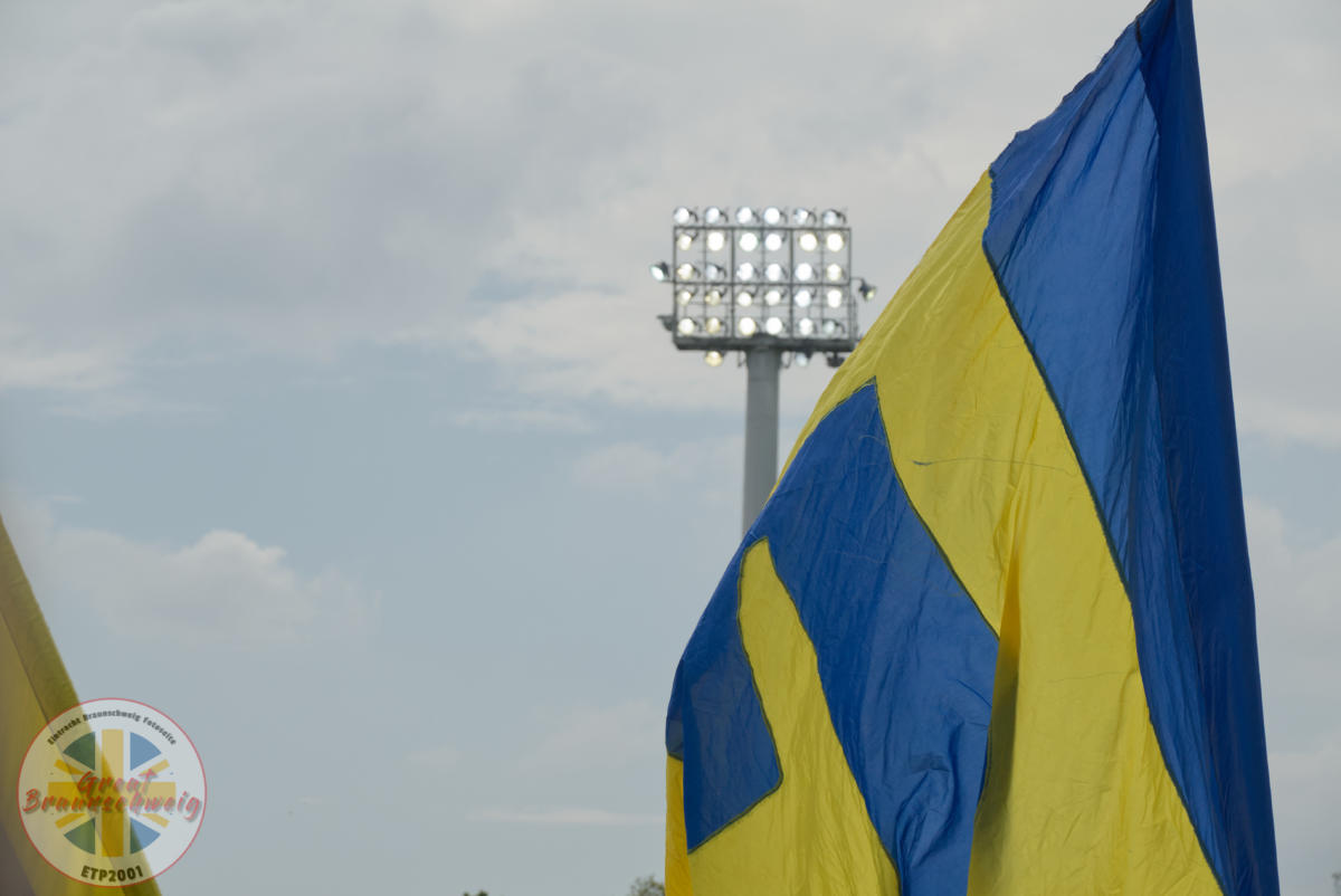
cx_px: 670
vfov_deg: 8.4
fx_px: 6113
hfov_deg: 12.5
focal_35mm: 164
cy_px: 448
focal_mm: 60.3
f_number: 7.1
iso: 200
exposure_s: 1/1250
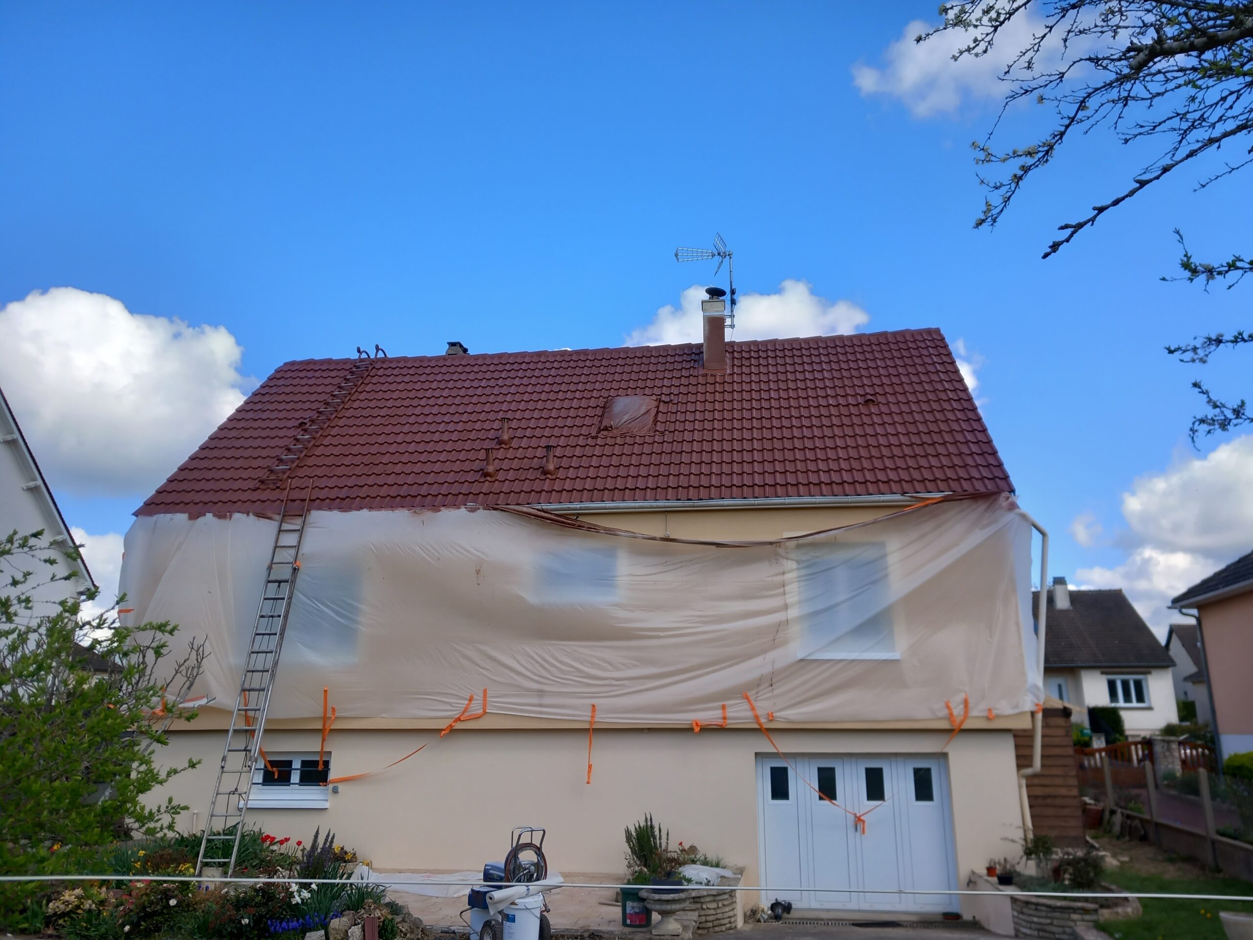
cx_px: 626
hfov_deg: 65.3
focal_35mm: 27
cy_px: 470
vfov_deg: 51.4
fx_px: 977
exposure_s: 1/364
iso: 20
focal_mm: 4
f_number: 1.8
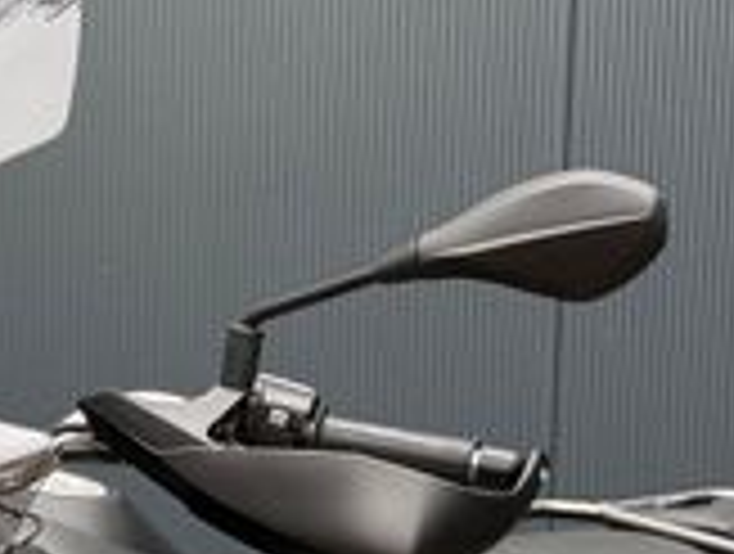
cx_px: 27
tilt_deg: -5.8
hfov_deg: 20.3
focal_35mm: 94
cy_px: 892
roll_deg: -0.5
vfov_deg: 14.5
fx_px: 1998
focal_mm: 6.76
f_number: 1.78
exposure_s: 1/121
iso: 200
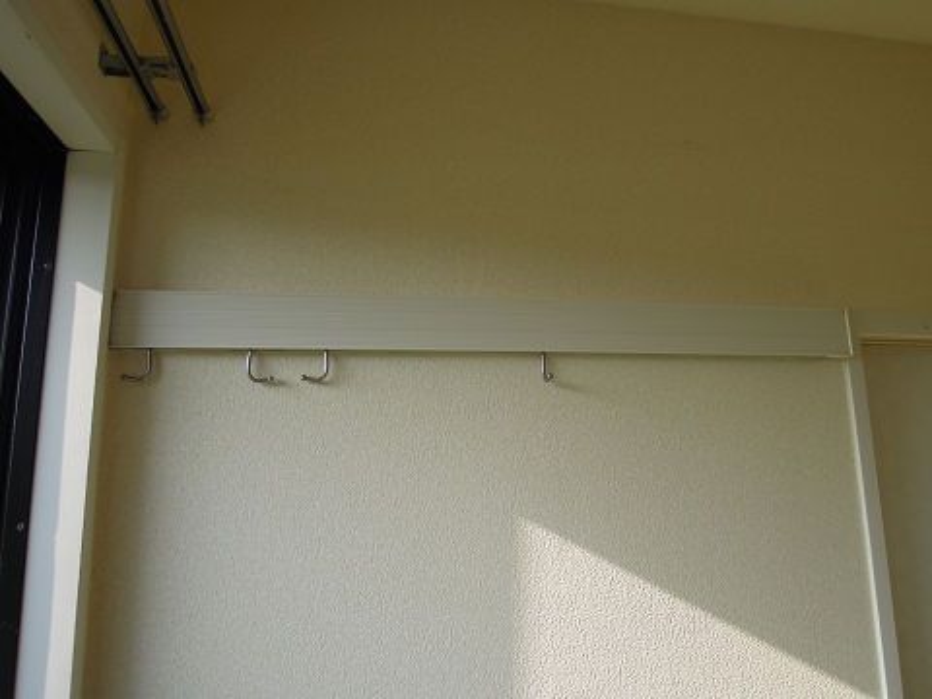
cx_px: 466
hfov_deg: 71.6
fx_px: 646
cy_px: 350
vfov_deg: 56.8
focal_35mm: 24
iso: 160
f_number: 2.8
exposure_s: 1/500
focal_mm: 4.3
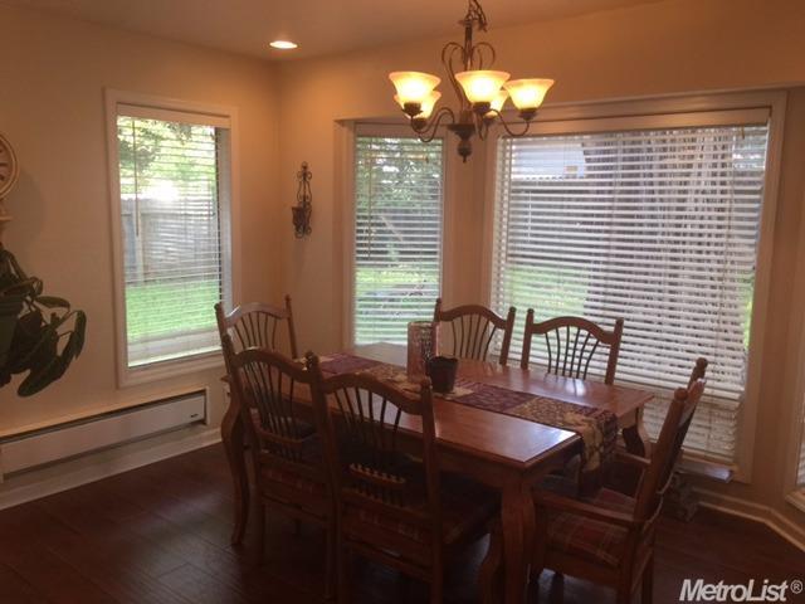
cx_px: 402
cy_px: 302
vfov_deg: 48.2
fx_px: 674
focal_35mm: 29
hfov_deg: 61.7
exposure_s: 1/30
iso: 40
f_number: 2.2
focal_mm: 4.15
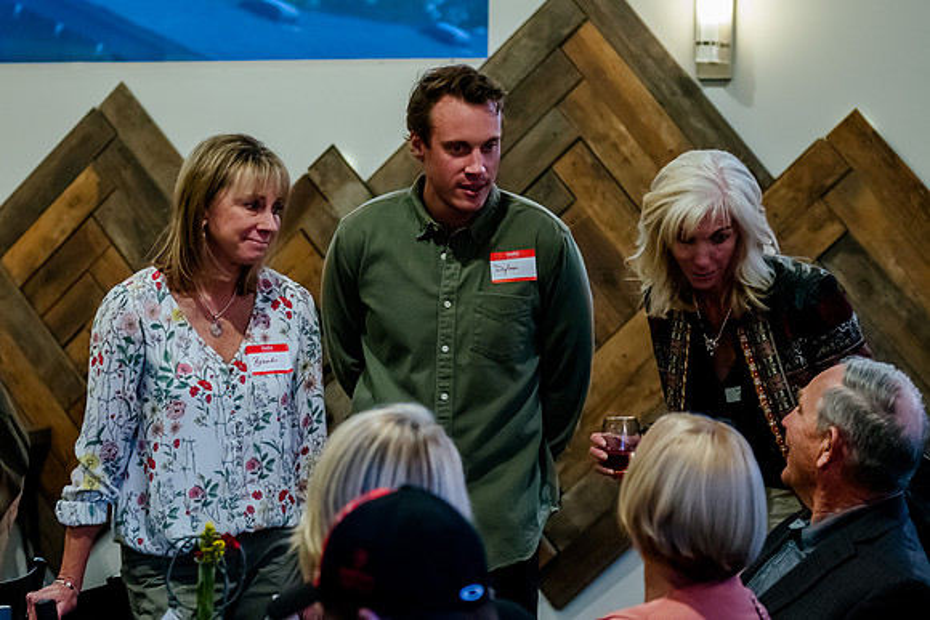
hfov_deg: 18.7
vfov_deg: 12.6
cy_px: 249
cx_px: 359
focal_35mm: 109
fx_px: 2813
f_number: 2.8
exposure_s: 1/125
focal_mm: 58
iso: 1600
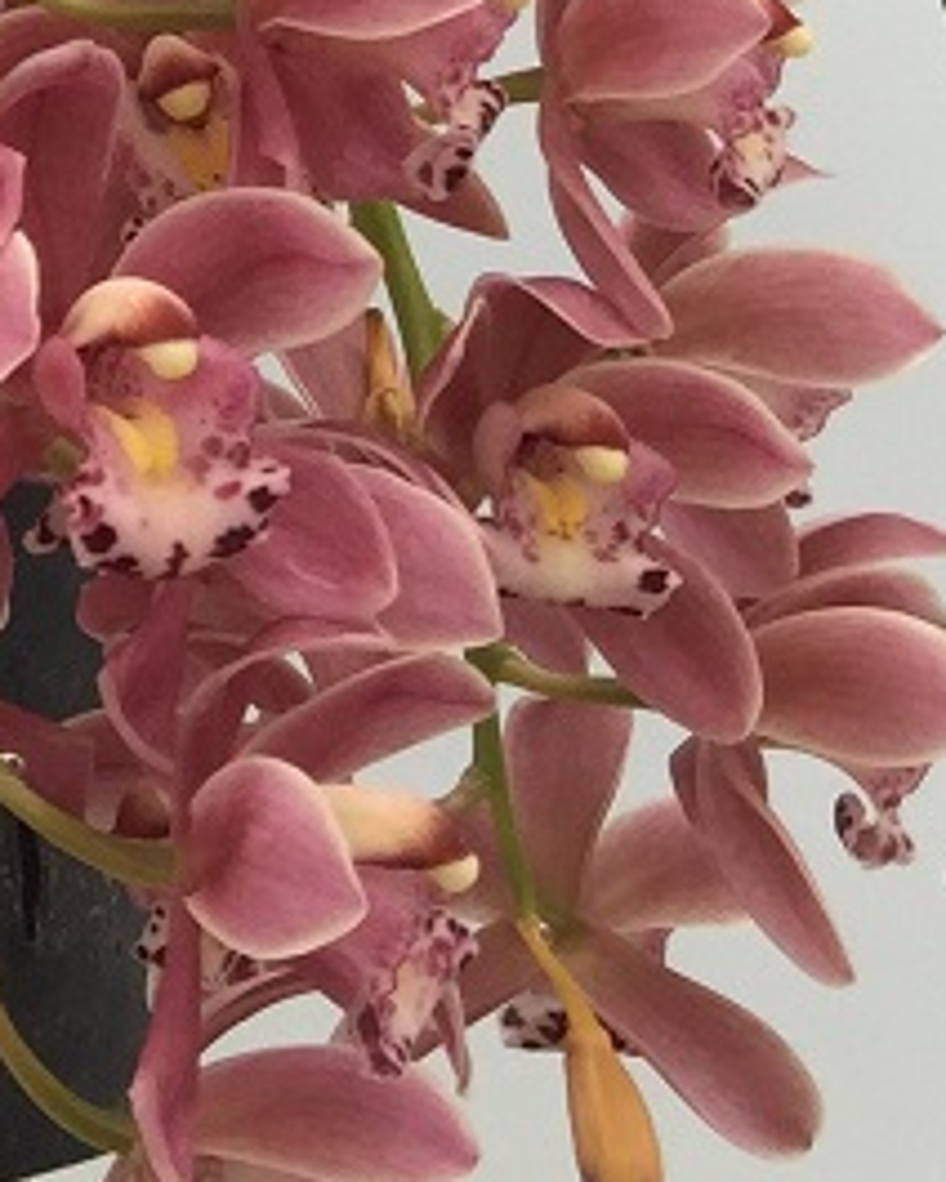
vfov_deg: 13.4
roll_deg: +3.1
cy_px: -986
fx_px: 4480
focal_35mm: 128
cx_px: -736
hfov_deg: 11.2
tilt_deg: +14.8
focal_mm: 4.15
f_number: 2.2
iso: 32
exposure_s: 1/50
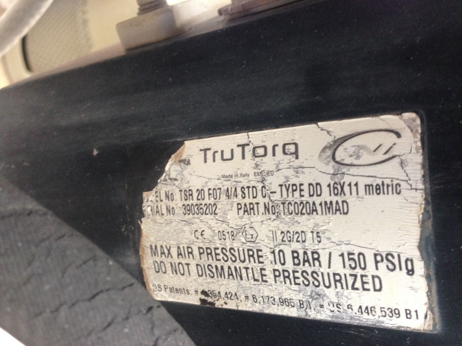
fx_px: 440
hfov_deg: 55.4
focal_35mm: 33
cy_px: 173
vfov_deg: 42.9
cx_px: 231
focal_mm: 4.12
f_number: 2.4
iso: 160
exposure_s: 1/20
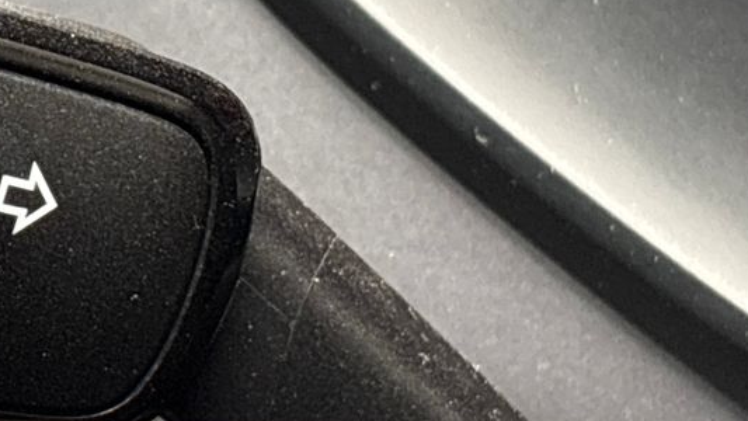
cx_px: 72
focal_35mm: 204
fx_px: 4047
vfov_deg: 5.9
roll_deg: -0.7
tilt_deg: -33.4
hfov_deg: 10.5
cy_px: 51
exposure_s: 1/34
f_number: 1.6
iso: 200
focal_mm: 5.96
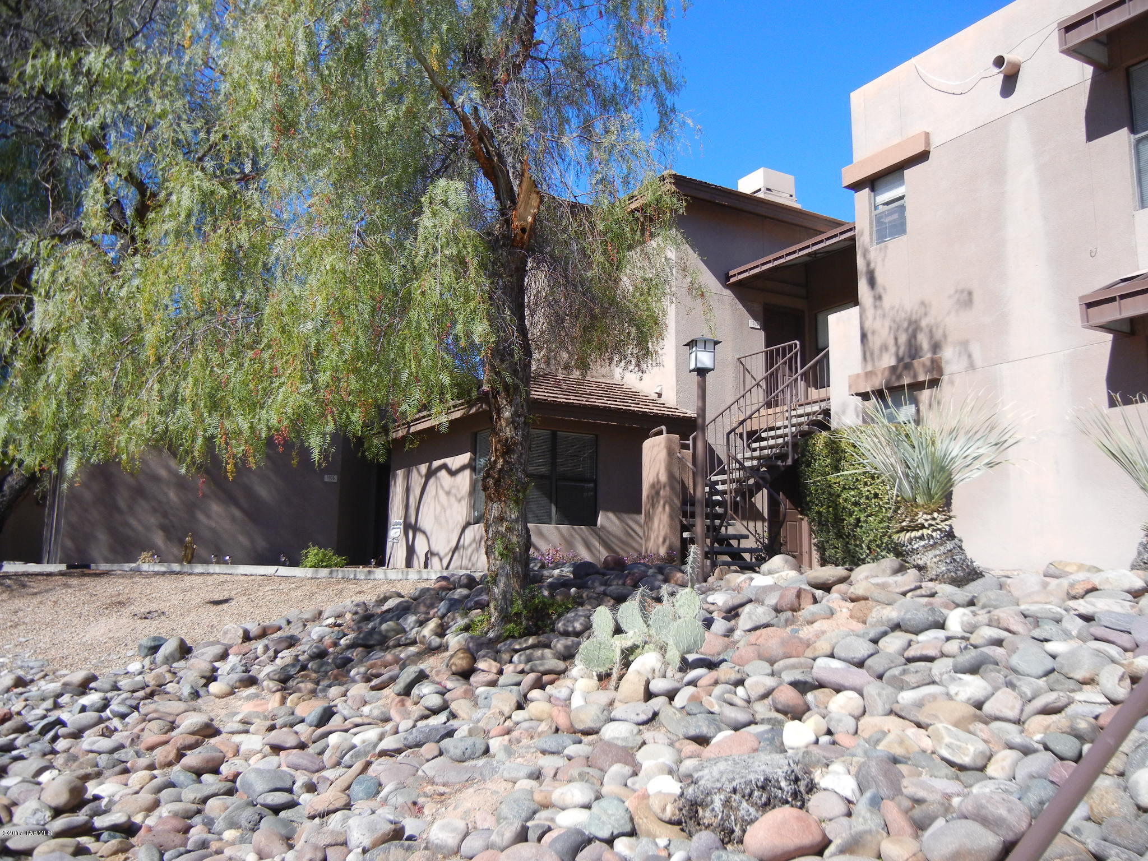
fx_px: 995
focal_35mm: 30
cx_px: 574
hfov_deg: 60.0
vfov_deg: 46.8
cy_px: 430
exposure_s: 1/282
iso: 160
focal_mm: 5.4
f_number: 7
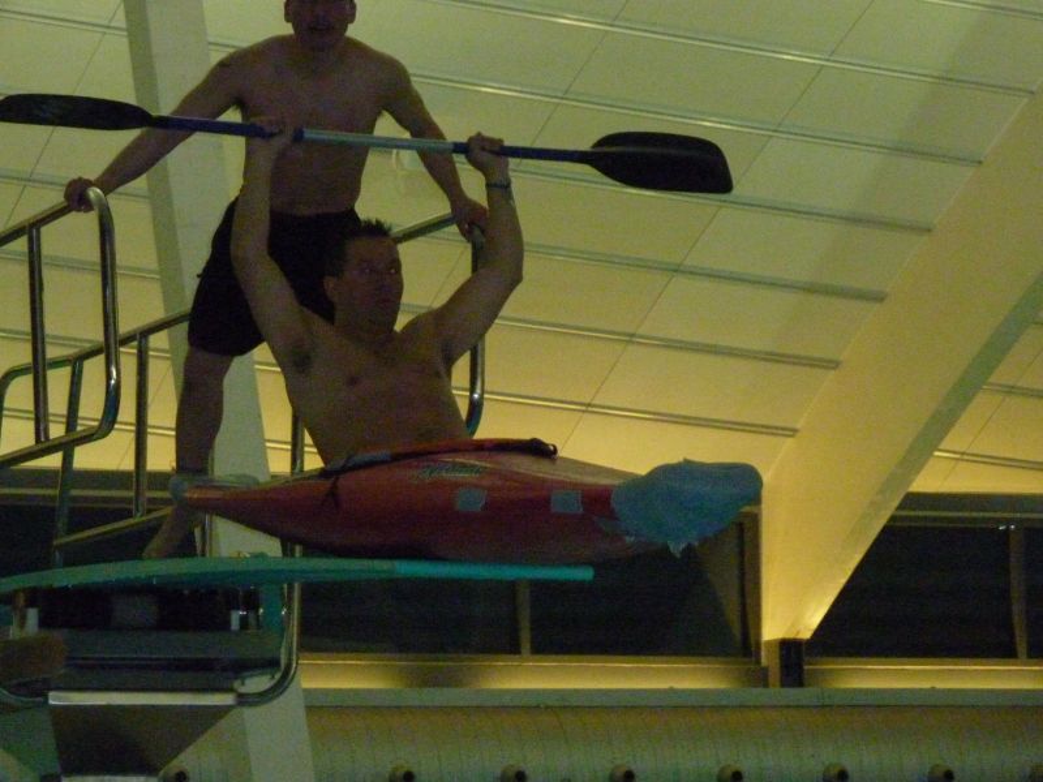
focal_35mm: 147
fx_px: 4429
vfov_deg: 10.1
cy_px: 391
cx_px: 522
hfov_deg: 13.4
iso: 1000
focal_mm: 24.1
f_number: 4.5
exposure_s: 1/80
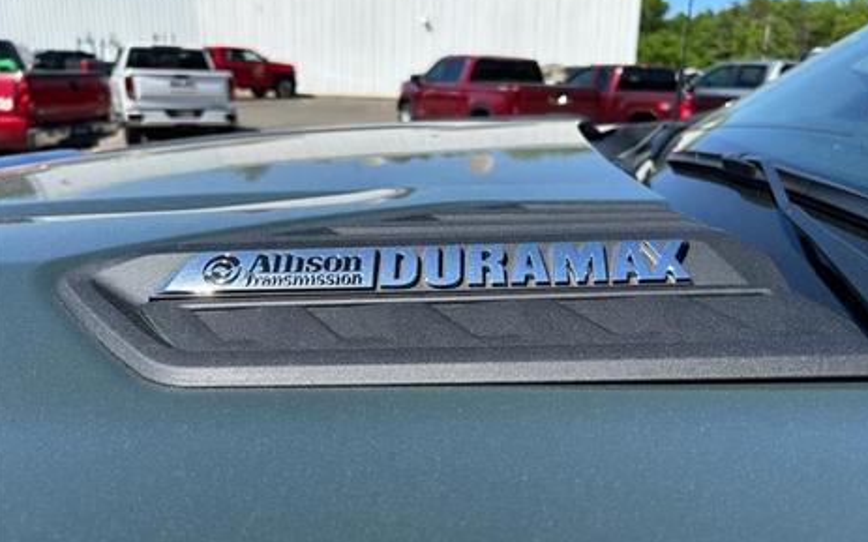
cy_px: 296
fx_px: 709
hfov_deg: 62.9
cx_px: 463
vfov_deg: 41.8
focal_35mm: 30
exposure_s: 1/2841
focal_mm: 5.7
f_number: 1.5
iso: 50
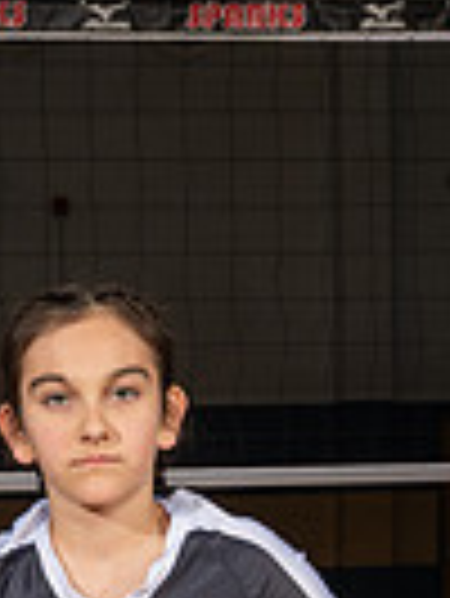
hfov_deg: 9.5
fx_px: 2700
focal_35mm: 156
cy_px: 944
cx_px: 164
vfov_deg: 12.0
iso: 160
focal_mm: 48
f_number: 8
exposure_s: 1/160
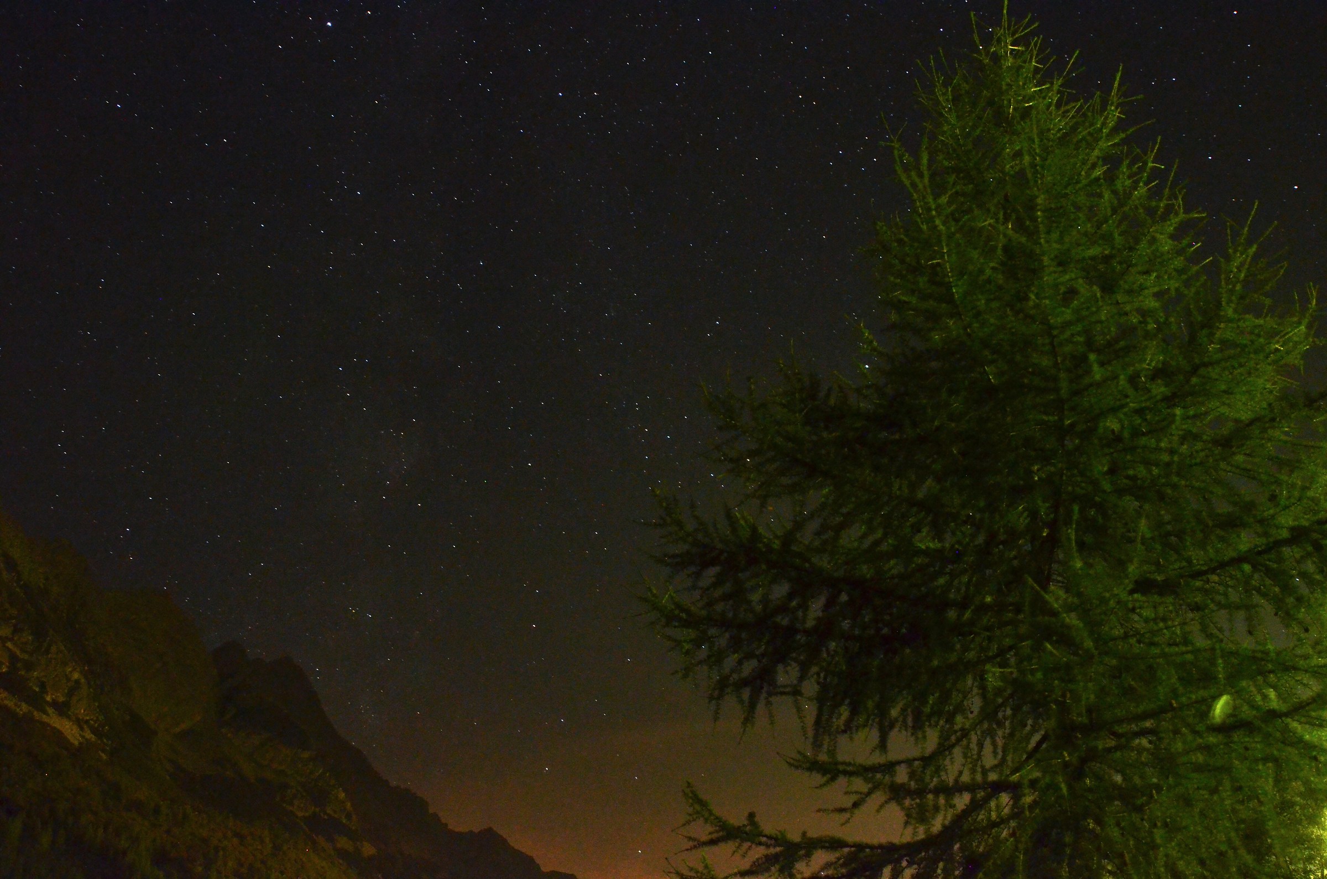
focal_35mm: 27
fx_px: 993
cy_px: 440
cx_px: 664
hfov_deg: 67.5
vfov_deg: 47.7
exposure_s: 20
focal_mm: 18
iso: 3200
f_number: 8
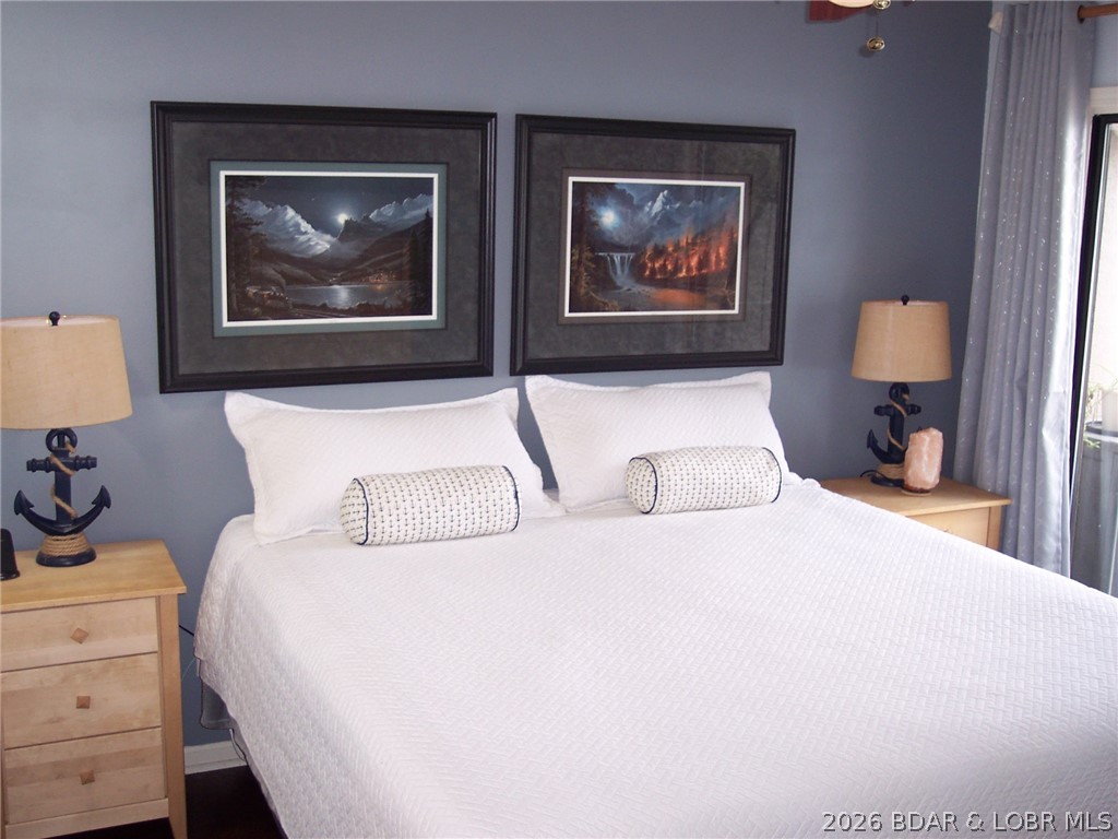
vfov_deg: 37.7
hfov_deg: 49.0
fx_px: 1227
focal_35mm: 38
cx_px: 559
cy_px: 420
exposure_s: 1/90
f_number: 2.8
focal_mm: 8
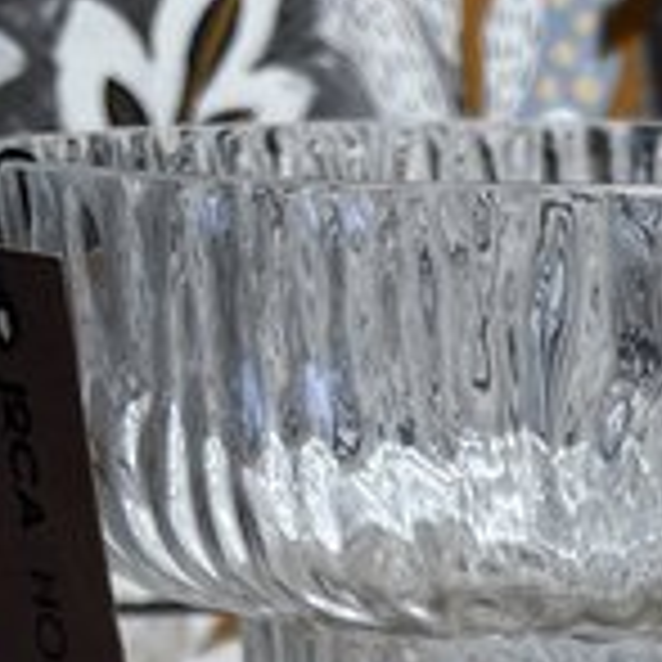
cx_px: 1022
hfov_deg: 13.1
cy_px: 1333
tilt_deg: -26.3
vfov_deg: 12.3
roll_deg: +0.0
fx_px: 2705
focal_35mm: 125
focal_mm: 5.1
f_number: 1.6
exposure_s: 1/100
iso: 40
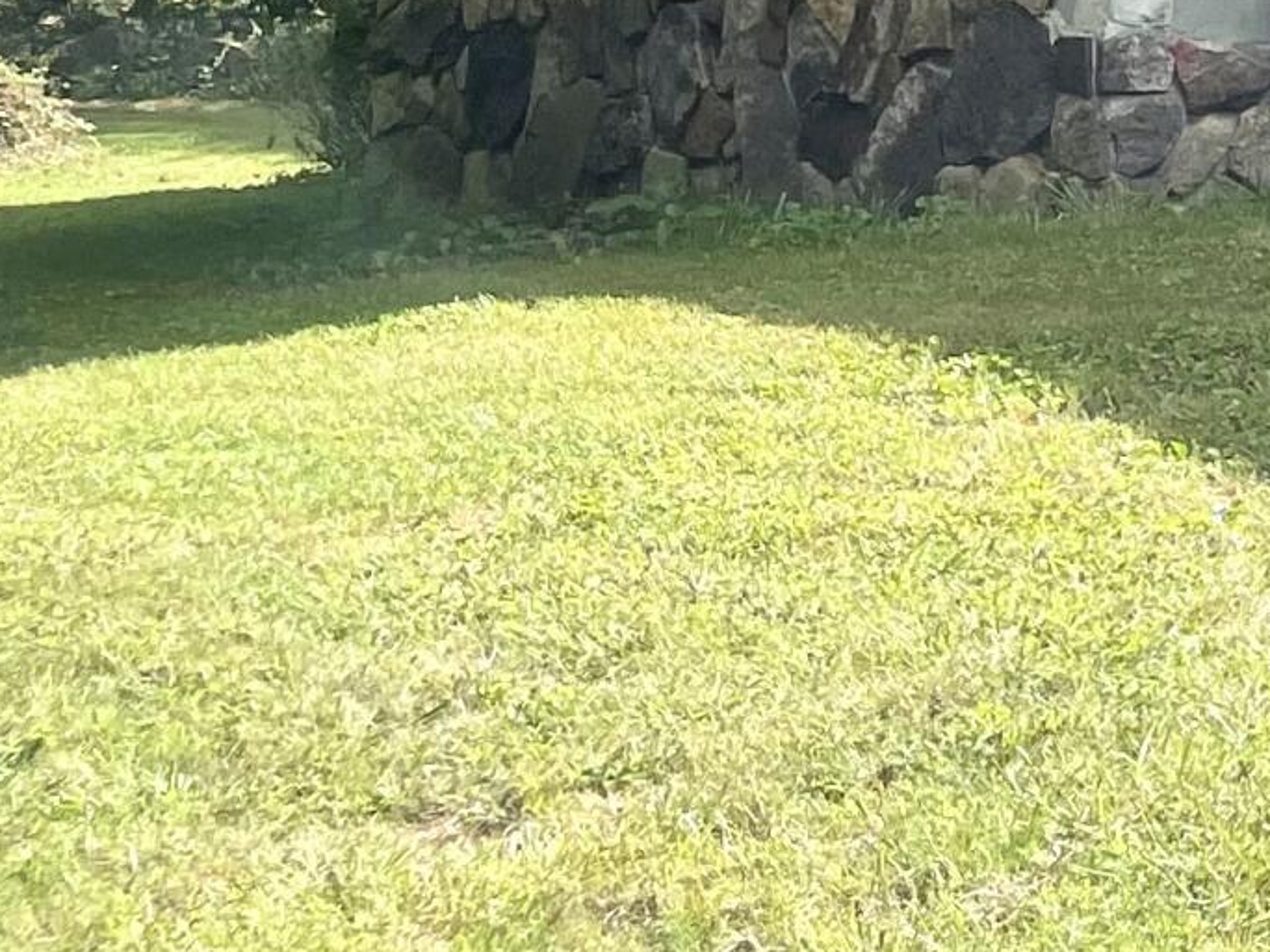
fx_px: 4182
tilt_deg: +9.8
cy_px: -299
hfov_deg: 14.3
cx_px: 2568
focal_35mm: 114
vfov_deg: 12.6
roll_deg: -0.7
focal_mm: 4.2
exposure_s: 1/1667
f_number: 1.6
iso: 32
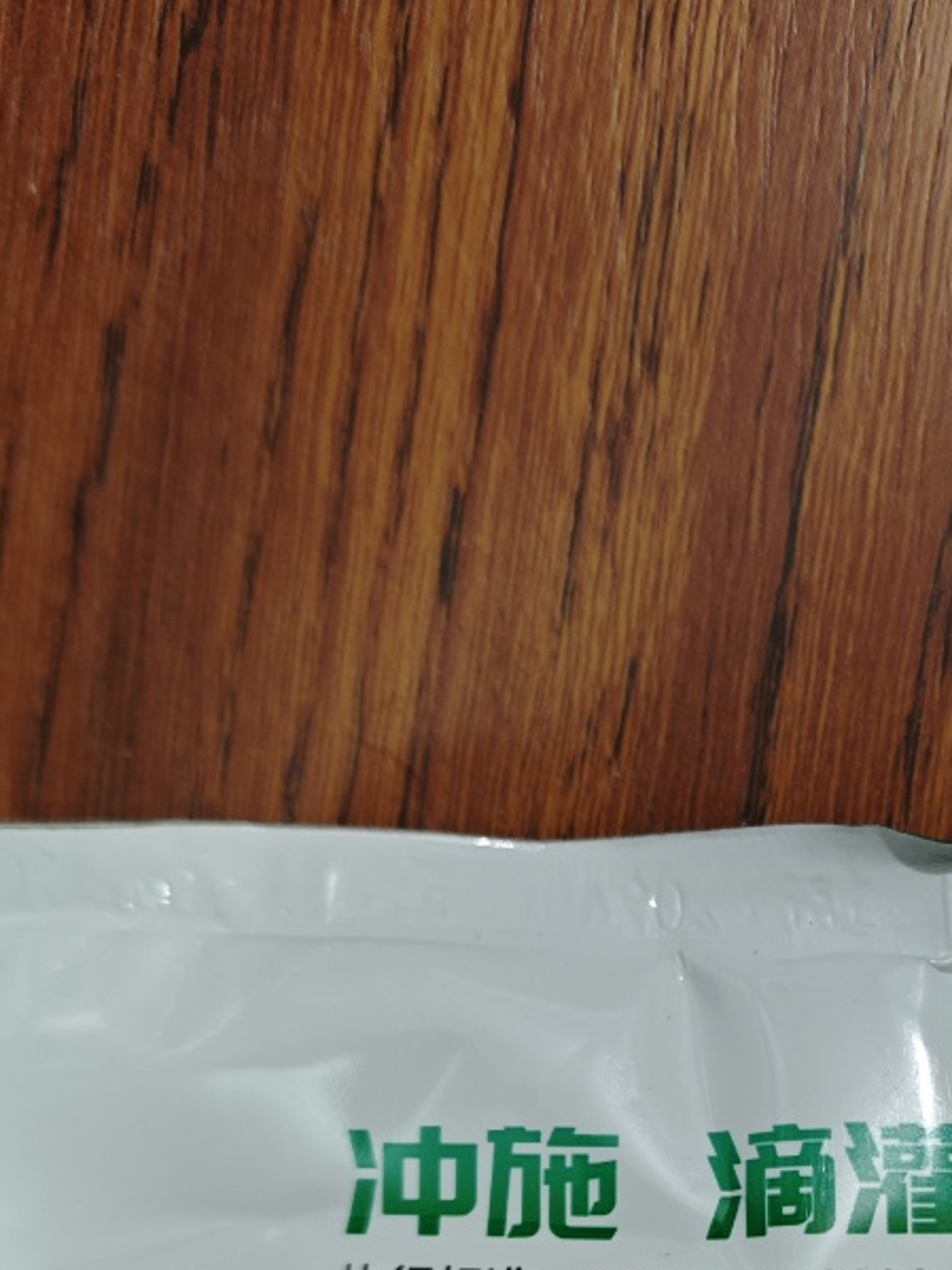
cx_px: 772
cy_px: 1089
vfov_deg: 42.8
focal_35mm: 41
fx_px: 1504
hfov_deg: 34.0
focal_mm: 6.55
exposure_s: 1/33.3
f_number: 1.6
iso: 800
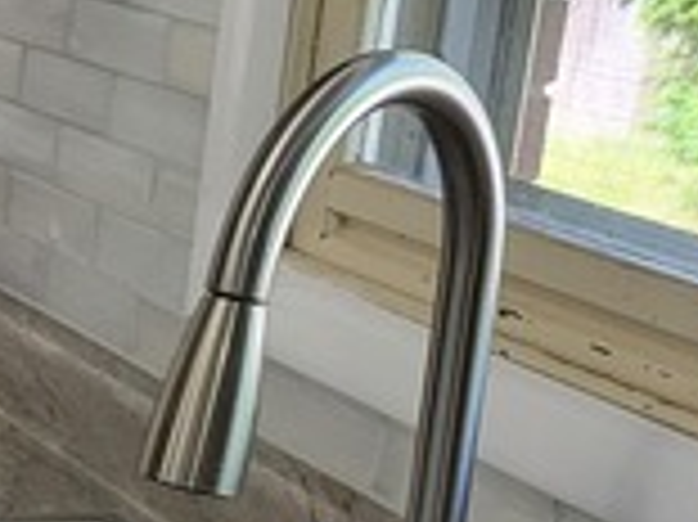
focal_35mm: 112
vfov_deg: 13.2
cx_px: -759
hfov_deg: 14.3
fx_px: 2257
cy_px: 320
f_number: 1.8
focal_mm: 5.4
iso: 250
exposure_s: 1/120
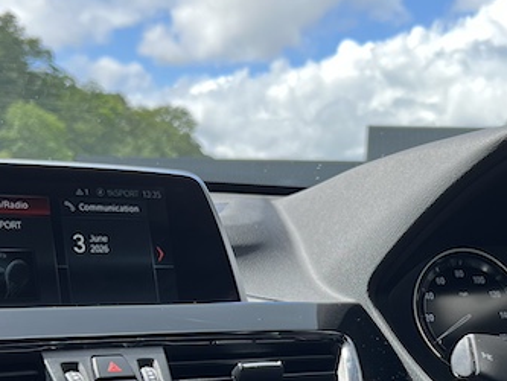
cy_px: 346
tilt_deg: -6.4
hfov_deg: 24.7
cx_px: 393
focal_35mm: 78
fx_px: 1143
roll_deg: -0.1
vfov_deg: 18.6
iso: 50
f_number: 1.5
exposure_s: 1/814
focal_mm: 5.7
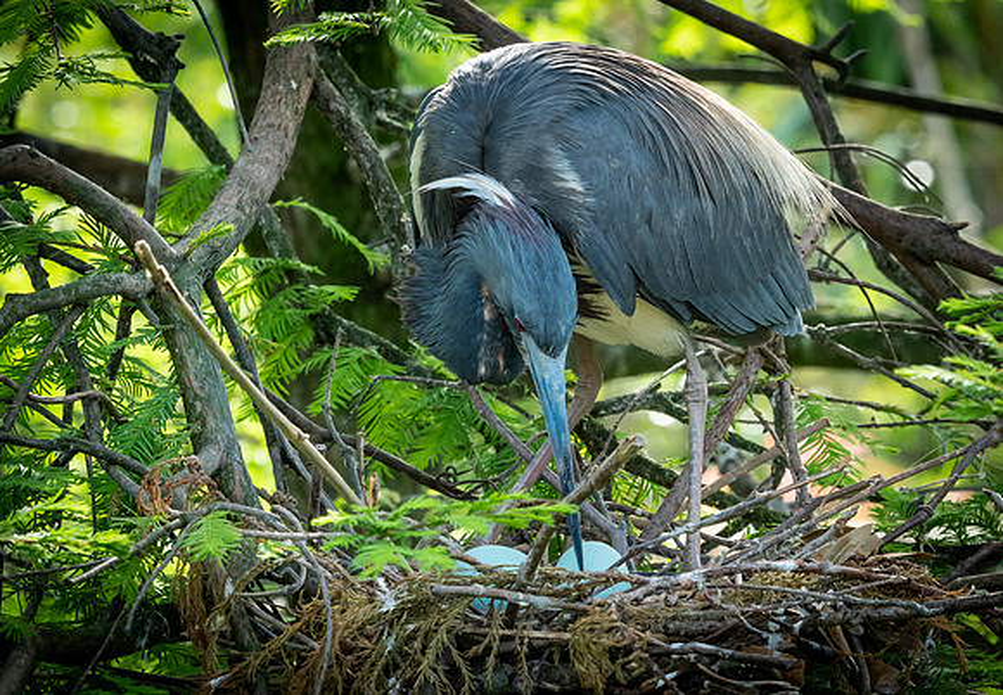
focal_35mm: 294
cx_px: 625
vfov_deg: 4.8
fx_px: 8291
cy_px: 362
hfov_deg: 6.9
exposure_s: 1/320
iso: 1000
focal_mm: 110
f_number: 7.1
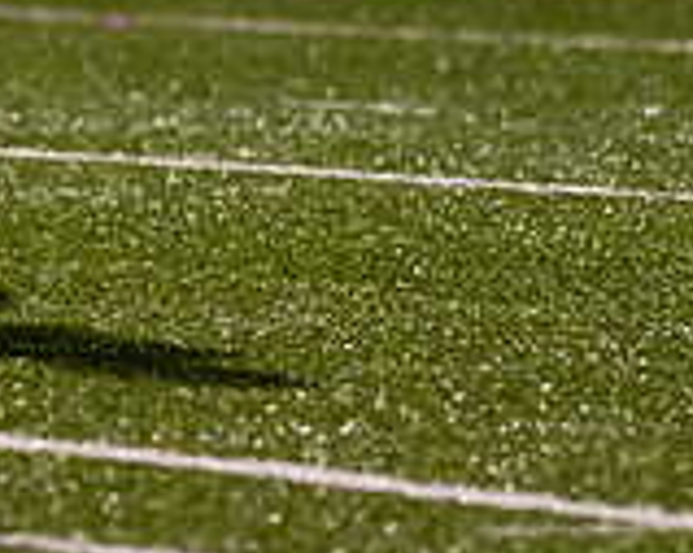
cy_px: -281
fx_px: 21563
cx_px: -396
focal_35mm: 1052
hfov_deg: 1.8
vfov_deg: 1.5
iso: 1600
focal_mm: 135
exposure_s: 1/1250
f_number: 1.8
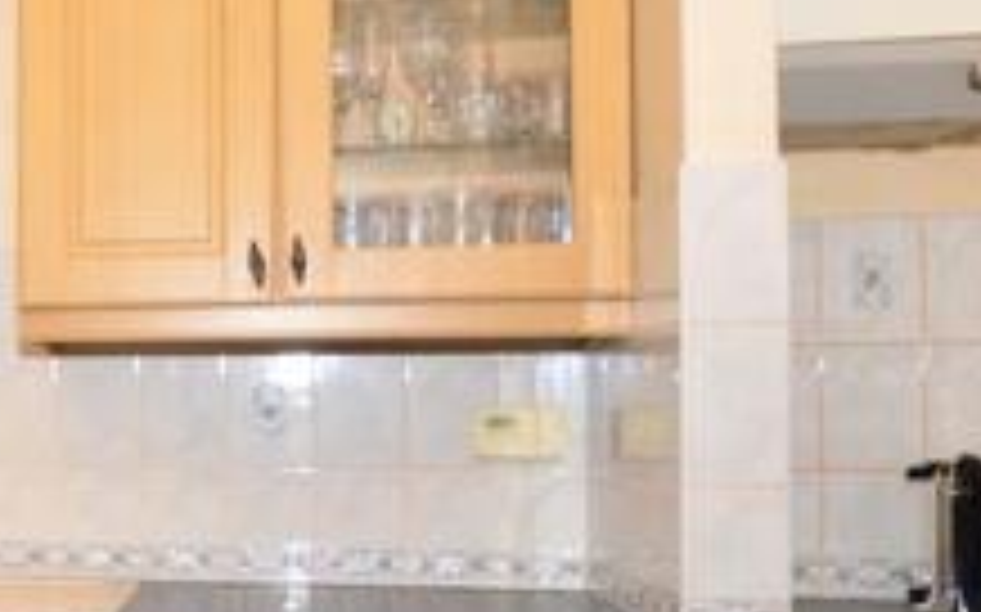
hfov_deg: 37.8
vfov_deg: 27.9
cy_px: 362
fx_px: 1229
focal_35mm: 46
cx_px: -40
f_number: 5
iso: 200
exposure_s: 1/60
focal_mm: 10
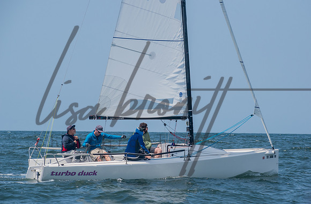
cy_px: 110
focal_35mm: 176
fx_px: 1513
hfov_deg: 11.7
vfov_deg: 7.7
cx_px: 165
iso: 400
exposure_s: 1/1600
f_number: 8
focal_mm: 110
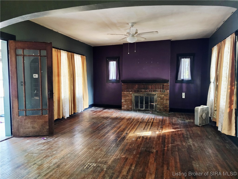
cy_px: 90
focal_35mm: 23
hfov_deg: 73.9
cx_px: 119
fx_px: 158
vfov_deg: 58.9
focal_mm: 6.4
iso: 640
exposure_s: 1/30
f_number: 1.8
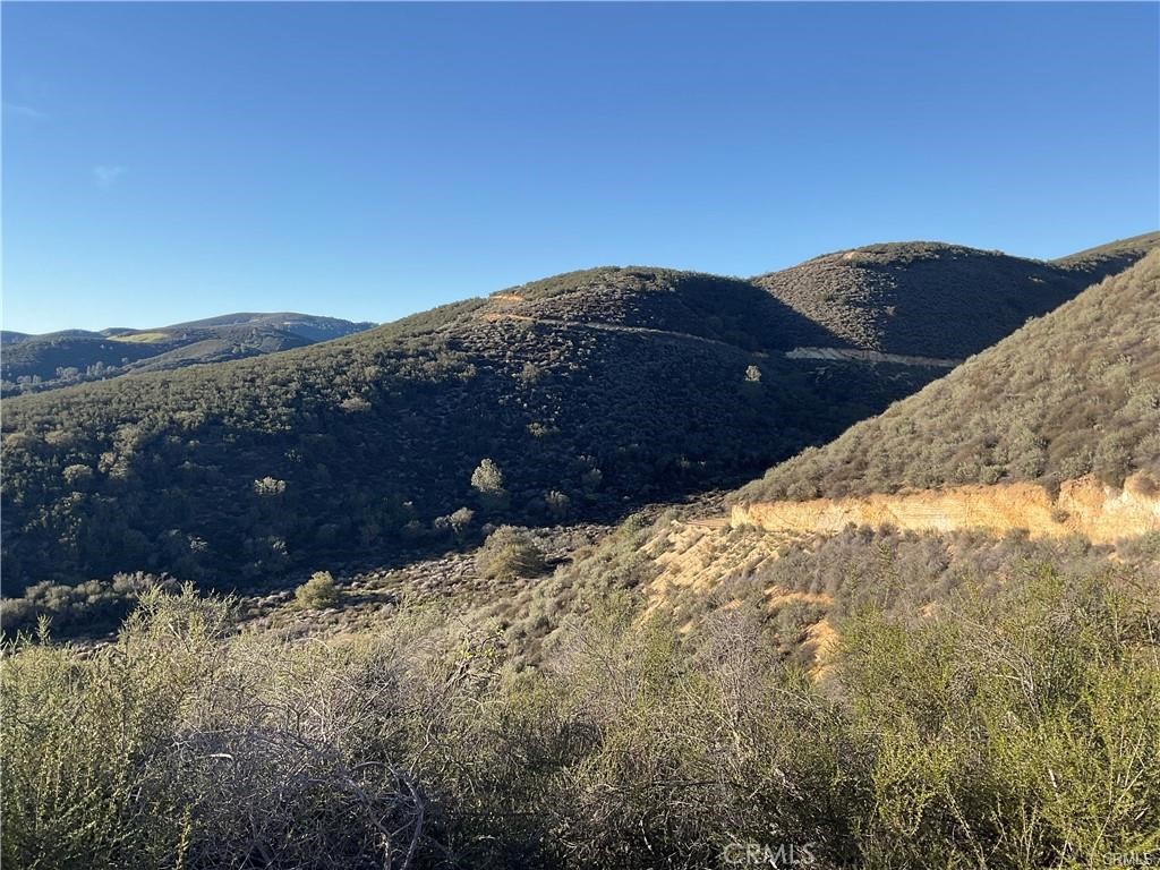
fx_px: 972
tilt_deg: -4.6
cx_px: 580
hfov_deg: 61.7
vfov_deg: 48.2
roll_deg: -0.7
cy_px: 435
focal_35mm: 29
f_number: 1.8
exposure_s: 1/1076
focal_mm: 3
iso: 16
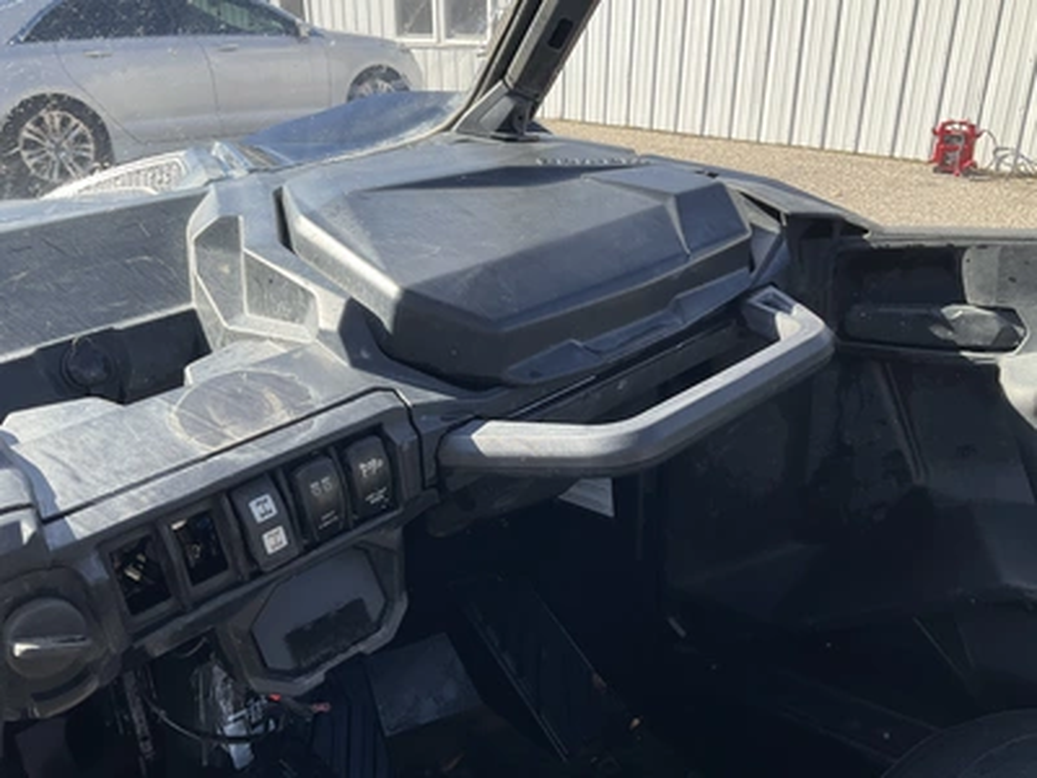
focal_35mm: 29
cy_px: 389
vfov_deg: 48.2
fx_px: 869
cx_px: 518
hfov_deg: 61.7
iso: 25
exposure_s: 1/400
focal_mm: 3
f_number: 1.8
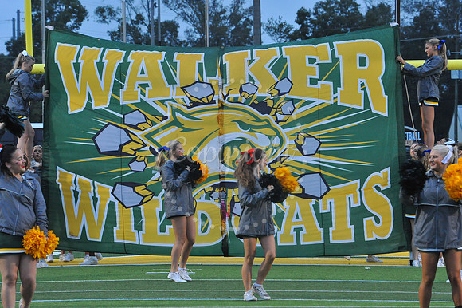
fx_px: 3078
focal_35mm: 240
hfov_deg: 8.6
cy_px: 154
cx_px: 231
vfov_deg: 5.7
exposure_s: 1/160
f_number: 13
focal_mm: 240
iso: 5000
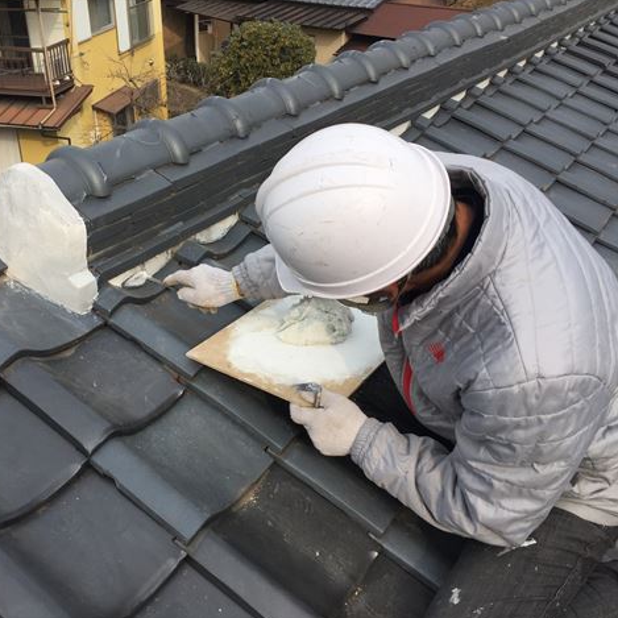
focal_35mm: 35
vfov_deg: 47.2
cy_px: 310
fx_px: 707
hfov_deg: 46.9
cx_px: 240
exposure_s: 1/1163
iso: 32
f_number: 2.2
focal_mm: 4.15
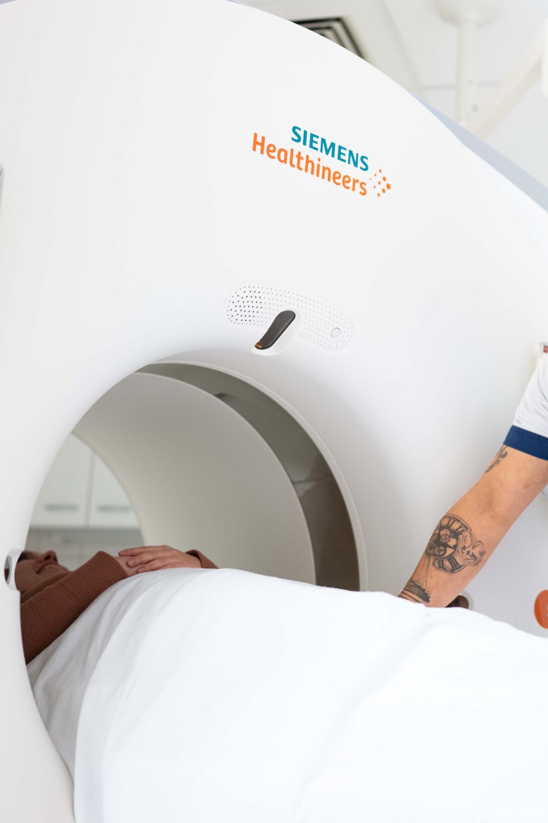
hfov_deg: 25.1
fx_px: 1210
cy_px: 411
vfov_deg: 37.5
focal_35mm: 53
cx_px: 429
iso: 320
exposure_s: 1/160
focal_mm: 35
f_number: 1.4
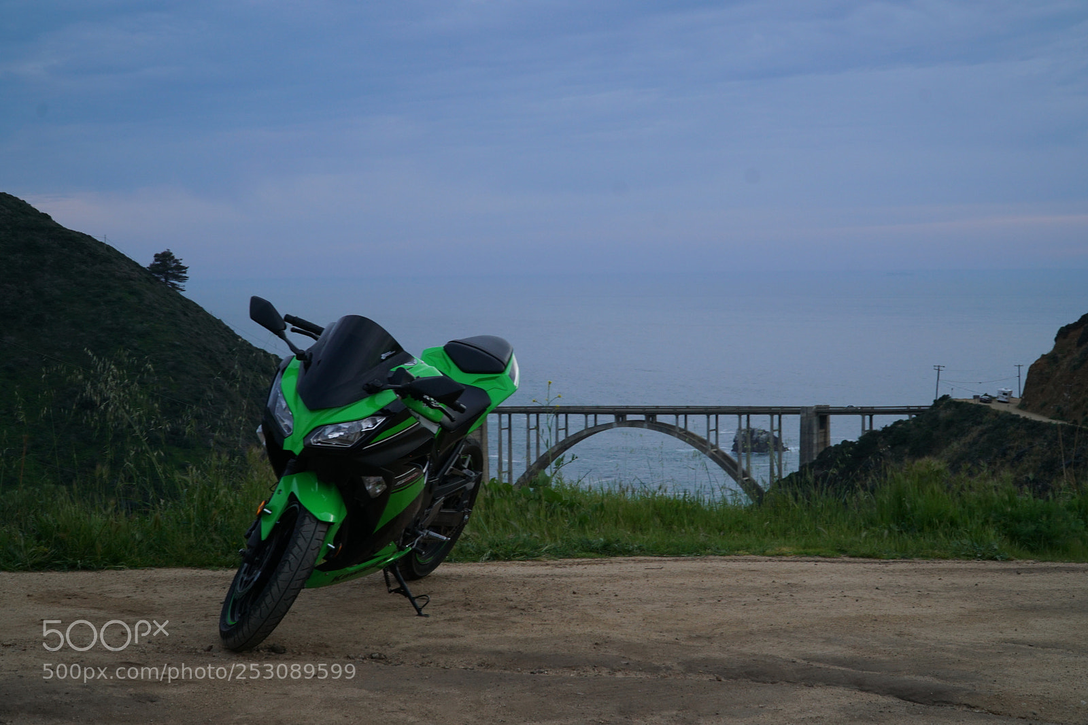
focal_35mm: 62
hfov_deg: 32.6
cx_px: 544
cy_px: 362
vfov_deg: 22.1
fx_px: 1858
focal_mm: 41
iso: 320
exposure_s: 1/80
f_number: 11
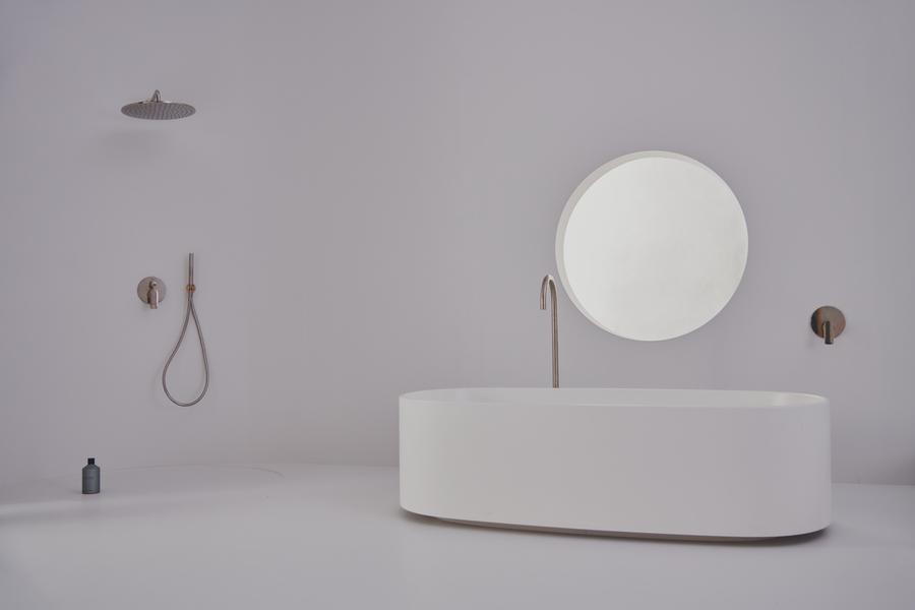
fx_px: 864
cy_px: 305
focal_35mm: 34
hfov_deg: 55.8
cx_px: 458
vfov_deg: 38.9
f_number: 4
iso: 640
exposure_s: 1/50
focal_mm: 34
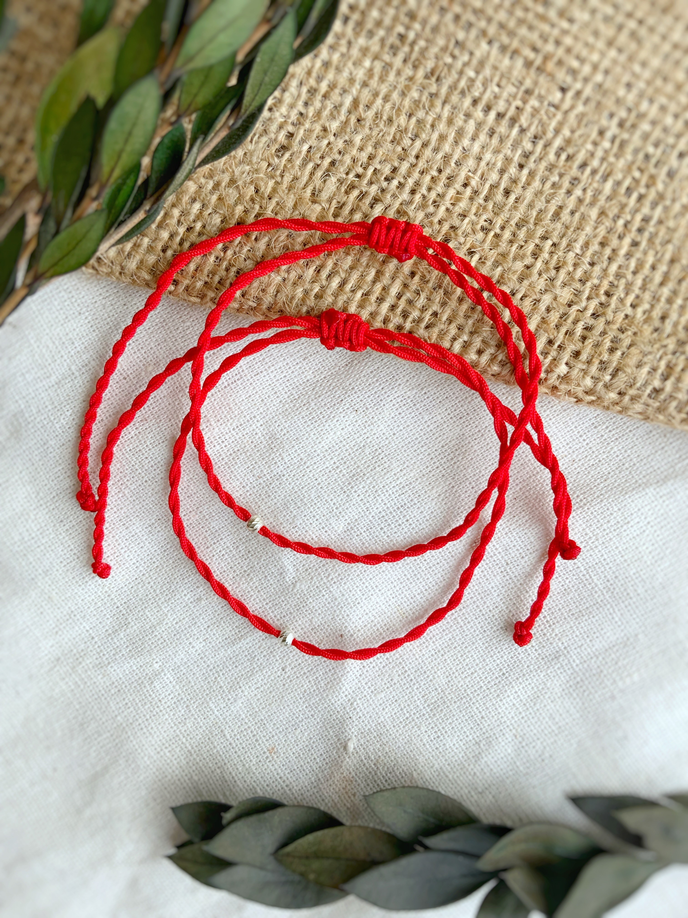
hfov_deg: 48.2
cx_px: 344
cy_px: 459
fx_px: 769
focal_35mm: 29
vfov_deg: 61.7
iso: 25
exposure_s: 1/122
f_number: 1.8
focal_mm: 3
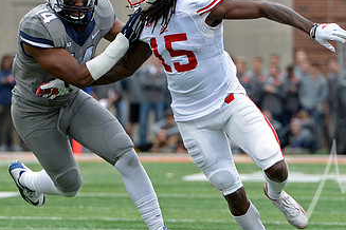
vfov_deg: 2.8
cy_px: 100
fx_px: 4767
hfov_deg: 4.2
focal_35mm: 496
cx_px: 145
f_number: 7.1
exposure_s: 1/1000
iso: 1600
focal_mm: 280
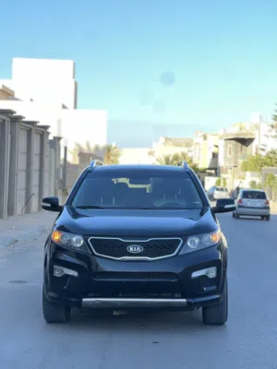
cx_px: 138
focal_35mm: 77
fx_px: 822
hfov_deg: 19.1
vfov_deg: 25.3
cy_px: 184
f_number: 2.8
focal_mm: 9
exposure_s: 1/121
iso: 80
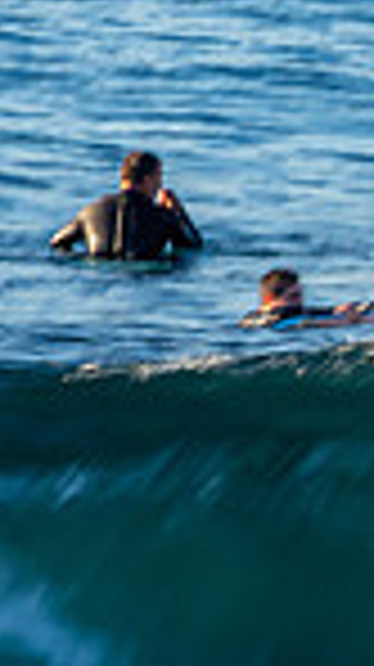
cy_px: 448
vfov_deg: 0.7
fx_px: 54408
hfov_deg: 0.4
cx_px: 946
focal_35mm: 3079
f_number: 20
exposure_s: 1/15
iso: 100
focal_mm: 500
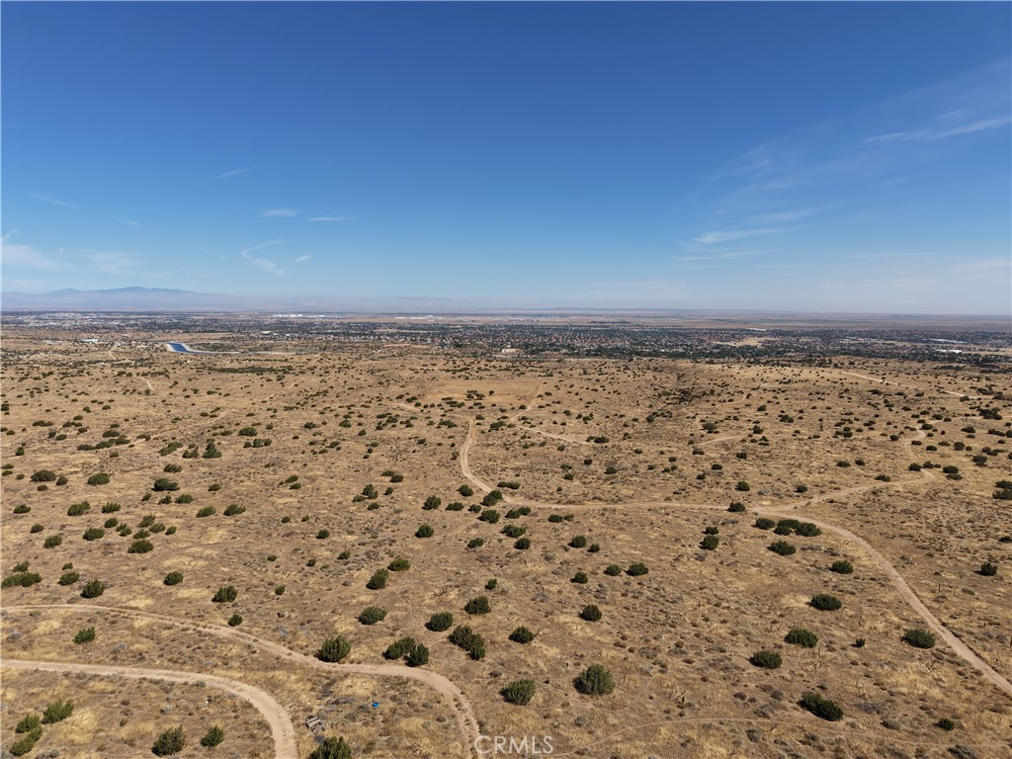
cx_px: 506
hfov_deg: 71.6
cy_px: 380
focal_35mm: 24
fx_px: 702
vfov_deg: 56.8
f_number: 1.8
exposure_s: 1/5000
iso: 100
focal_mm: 8.67
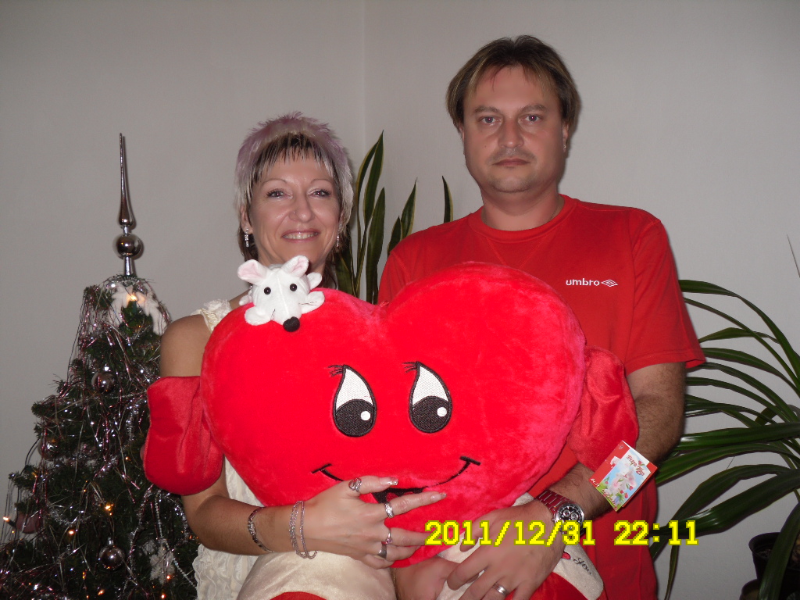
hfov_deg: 52.6
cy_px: 300
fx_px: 809
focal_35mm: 35
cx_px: 400
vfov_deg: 40.7
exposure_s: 1/45
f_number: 3
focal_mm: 6.3
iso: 80
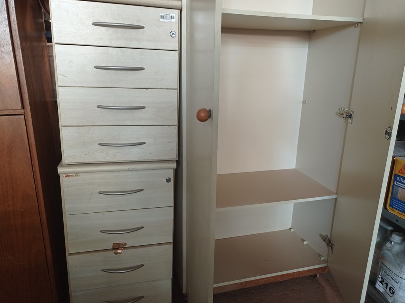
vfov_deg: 49.7
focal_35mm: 28
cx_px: 202
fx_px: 327
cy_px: 152
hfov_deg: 63.5
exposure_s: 1/30
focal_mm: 4.7
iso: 223
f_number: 1.79
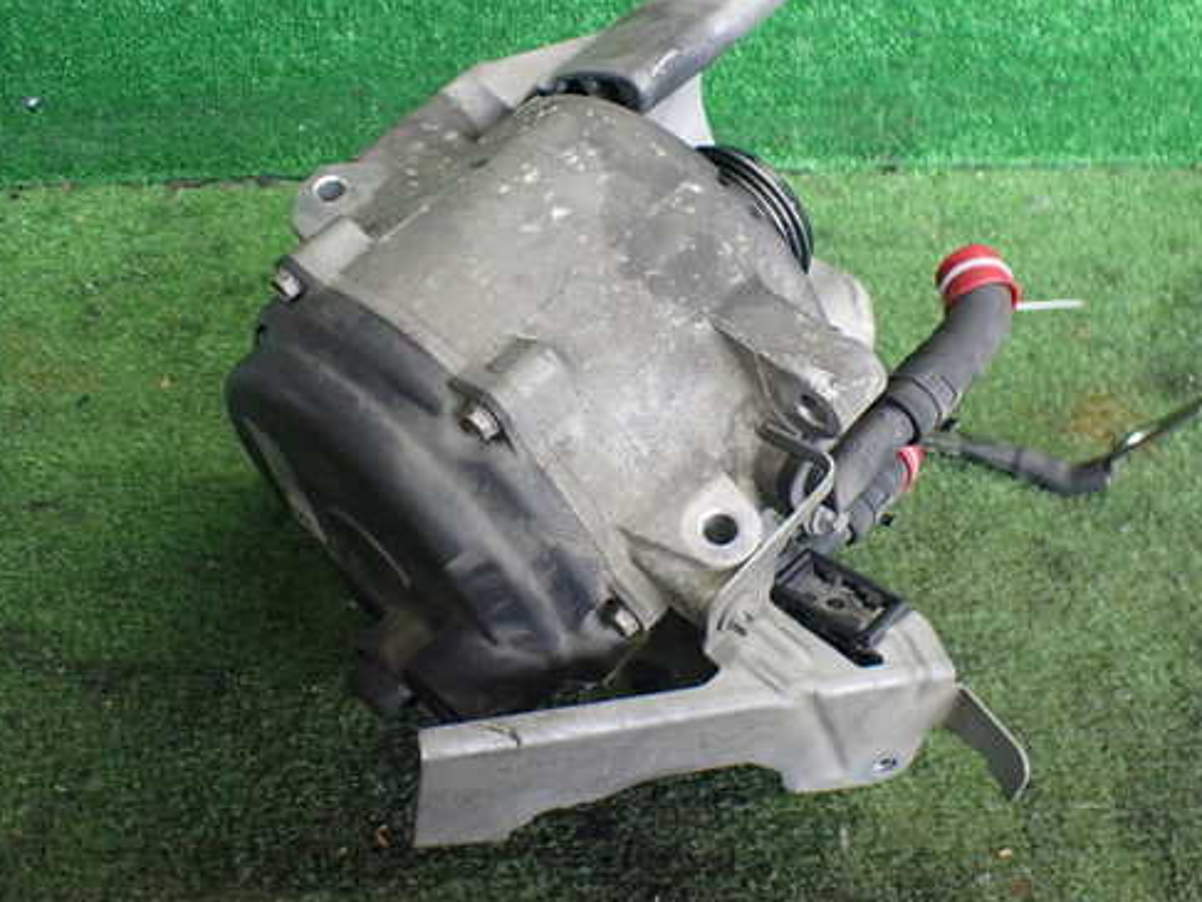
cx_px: 646
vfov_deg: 38.7
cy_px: 415
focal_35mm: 37
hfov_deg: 50.1
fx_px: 1285
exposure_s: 1/125
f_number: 2.3
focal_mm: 5.4
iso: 800
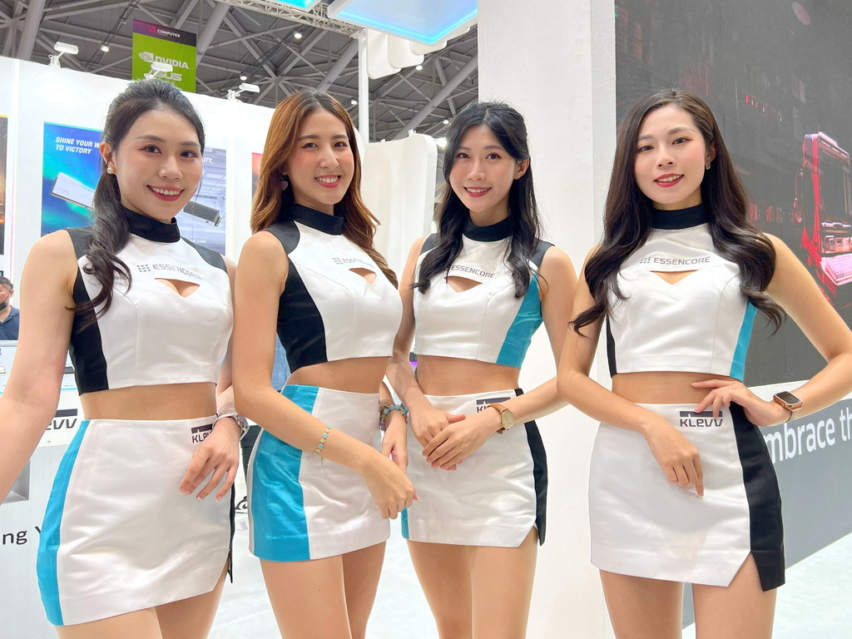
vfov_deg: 53.1
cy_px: 320
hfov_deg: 67.3
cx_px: 426
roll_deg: +0.6
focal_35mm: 26
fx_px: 640
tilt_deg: +4.6
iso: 50
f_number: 1.5
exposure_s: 1/120
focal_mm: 5.7
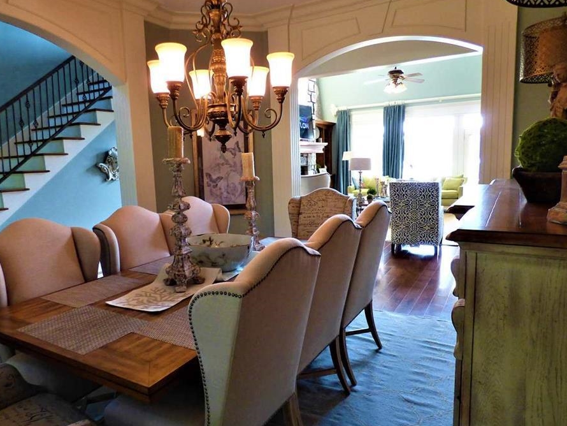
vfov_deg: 58.9
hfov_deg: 73.8
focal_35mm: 23
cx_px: 261
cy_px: 216
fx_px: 377
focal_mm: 3.58
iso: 320
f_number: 2.8
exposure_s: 1/60
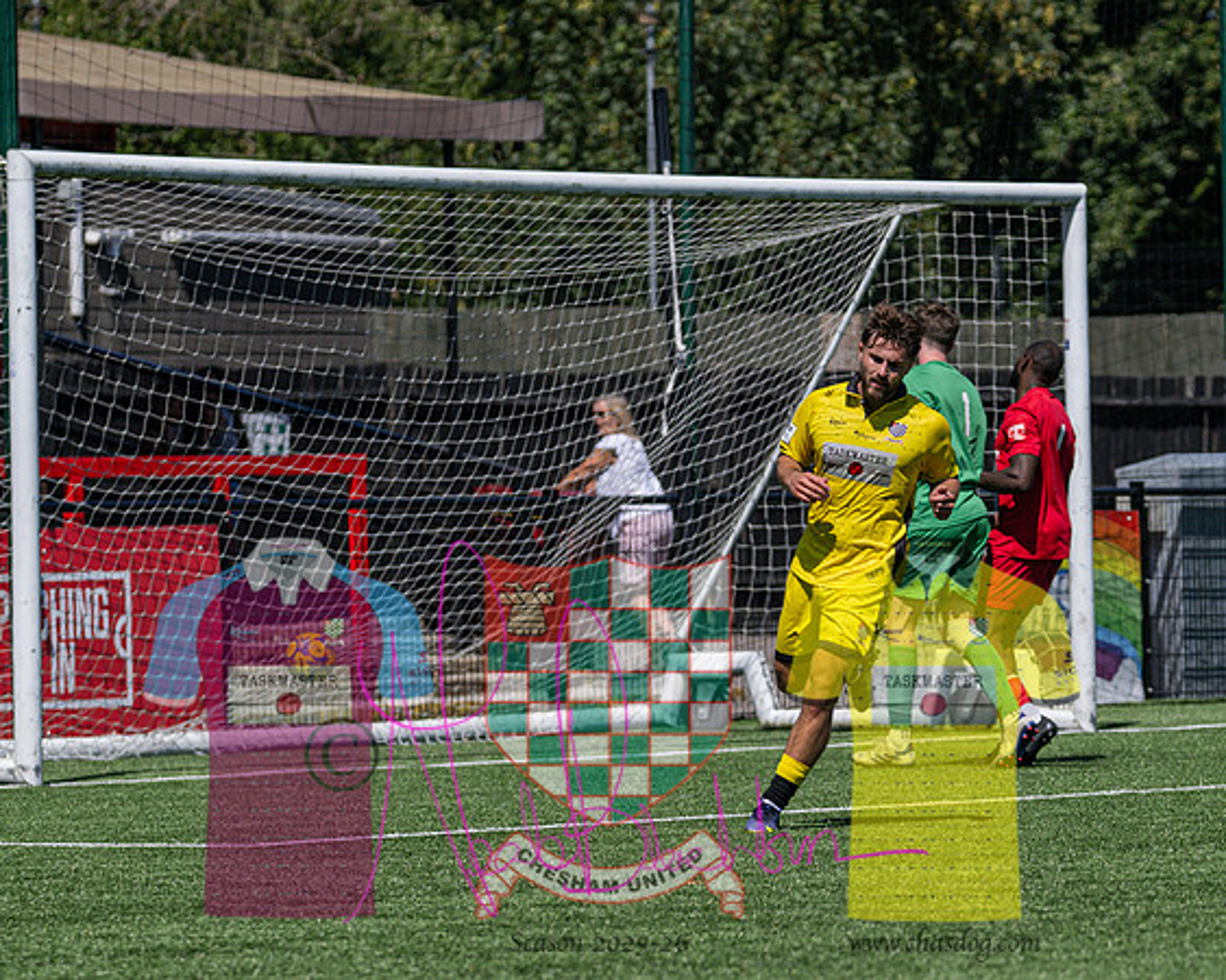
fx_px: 9808
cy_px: 490
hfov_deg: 7.2
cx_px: 736
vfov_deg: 5.7
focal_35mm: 270
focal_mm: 160
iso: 320
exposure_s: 1/5000
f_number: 4
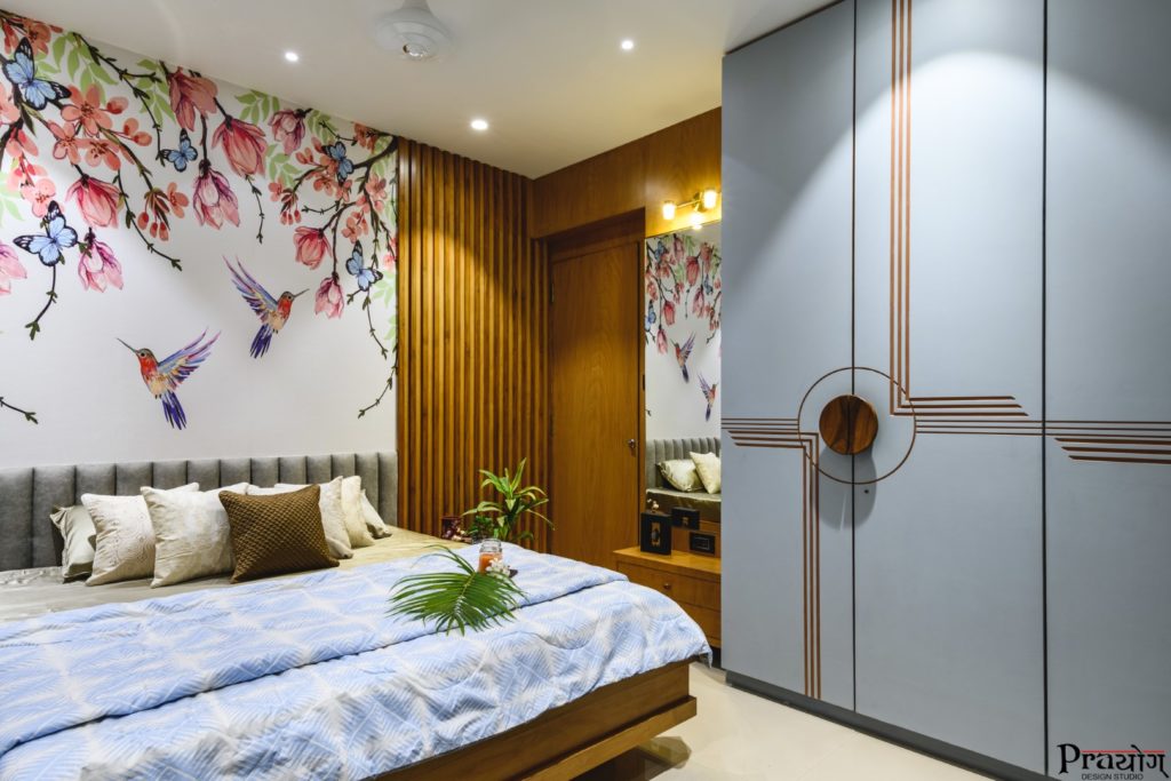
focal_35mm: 20
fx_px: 651
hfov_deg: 84.0
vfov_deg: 61.9
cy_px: 390
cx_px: 586
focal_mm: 20
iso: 100
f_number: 8
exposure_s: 1/1.67
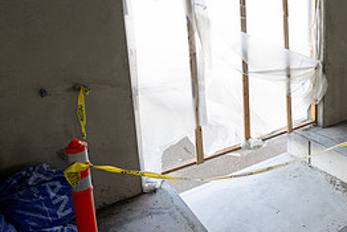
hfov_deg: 55.8
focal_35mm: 31
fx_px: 299
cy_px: 67
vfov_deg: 41.5
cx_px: 279
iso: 1600
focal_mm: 14
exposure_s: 1/400
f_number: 5
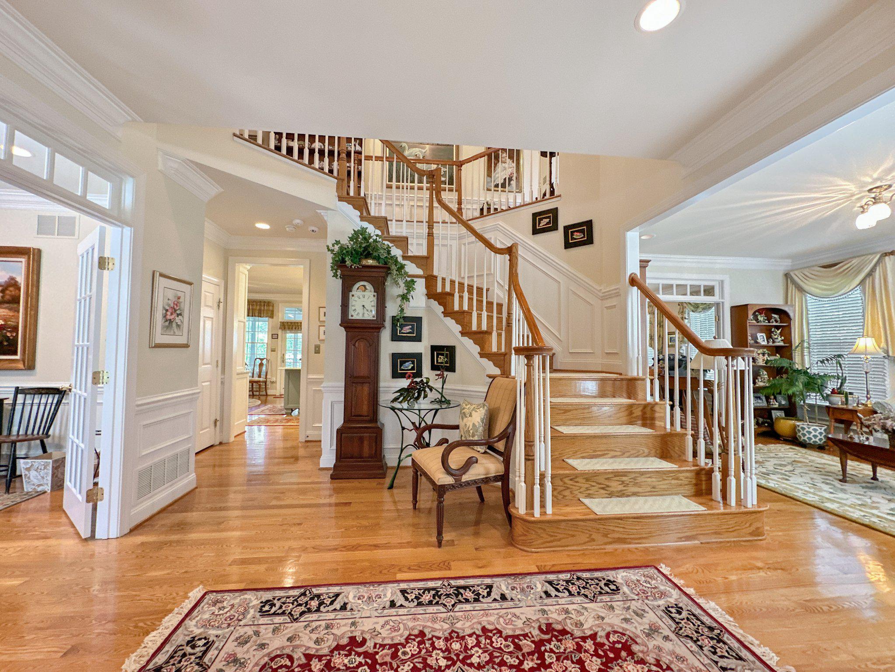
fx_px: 362
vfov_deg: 85.7
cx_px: 448
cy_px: 336
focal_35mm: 14
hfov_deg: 102.1
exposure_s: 1/60
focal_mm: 2.22
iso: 320
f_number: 2.2
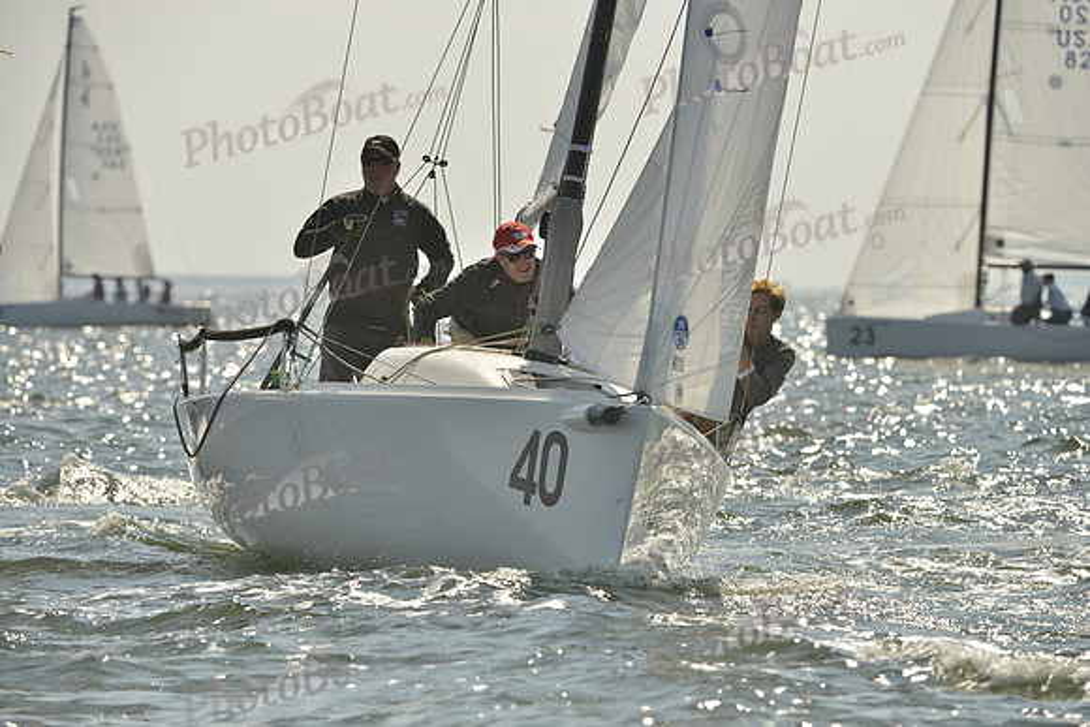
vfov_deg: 5.1
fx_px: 8177
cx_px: 545
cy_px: 364
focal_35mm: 270
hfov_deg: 7.6
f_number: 7.1
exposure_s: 1/1600
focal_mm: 270
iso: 280
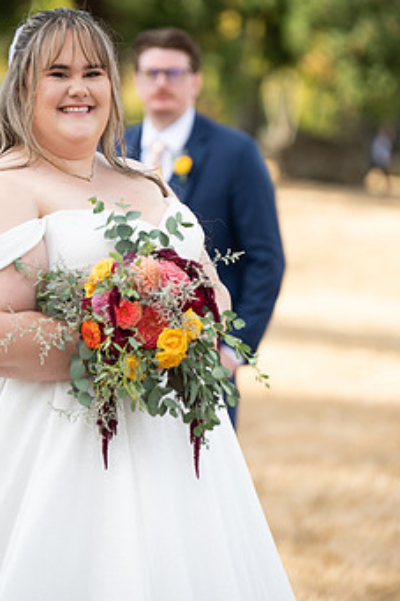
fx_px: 2819
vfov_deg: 12.2
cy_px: 301
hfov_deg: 8.1
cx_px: 155
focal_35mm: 169
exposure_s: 1/1600
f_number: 2.8
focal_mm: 128
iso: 400
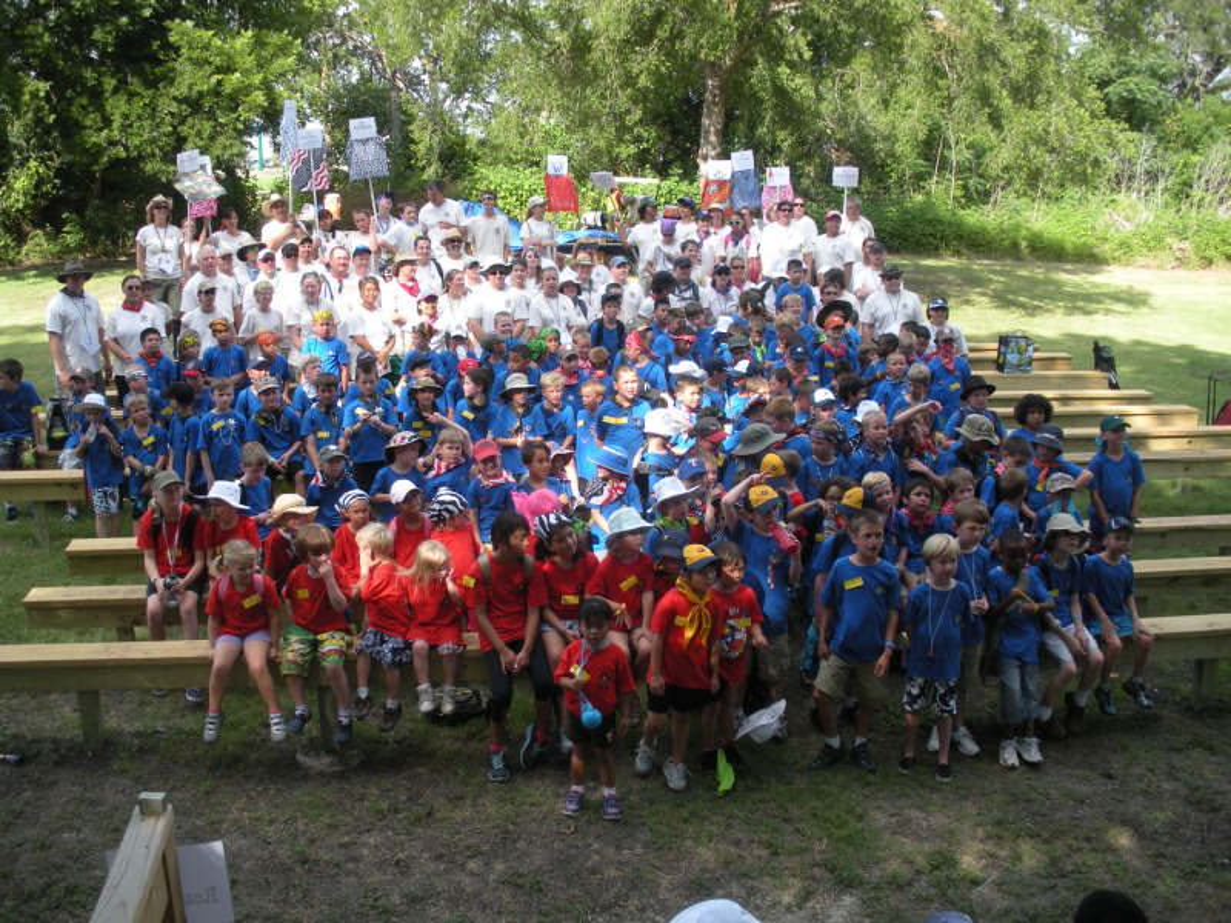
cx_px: 616
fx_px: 1280
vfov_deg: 39.7
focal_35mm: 36
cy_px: 462
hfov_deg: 51.4
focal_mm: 6.3
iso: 64
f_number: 3.5
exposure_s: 1/150
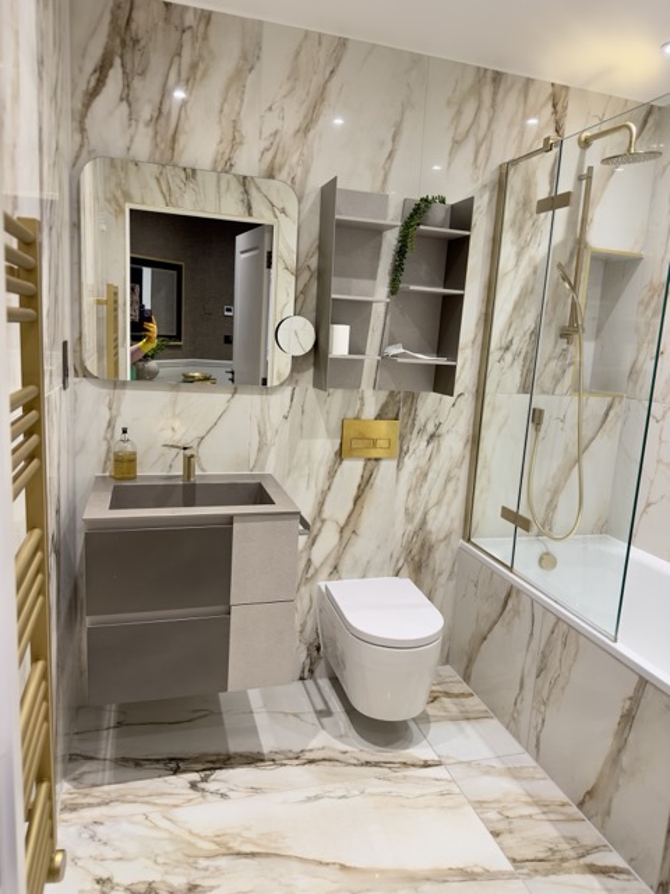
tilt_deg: -10.8
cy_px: 447
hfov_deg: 56.8
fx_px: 619
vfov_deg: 71.6
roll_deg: -3.0
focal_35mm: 24
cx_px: 335
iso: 100
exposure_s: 1/50
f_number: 1.78
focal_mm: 6.86
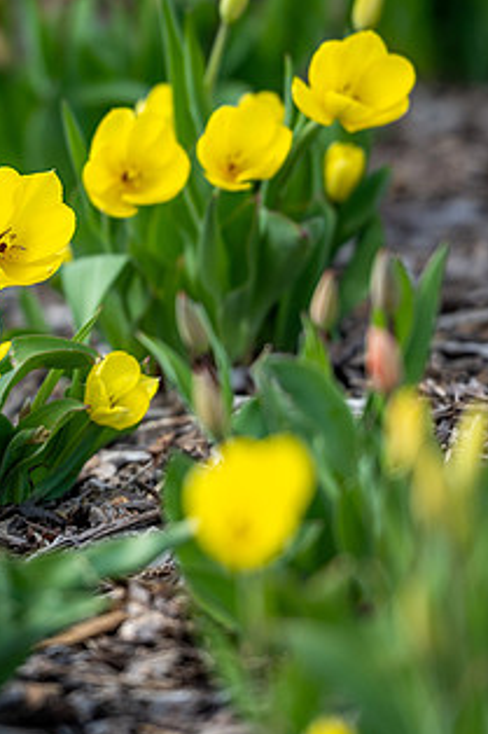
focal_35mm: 469
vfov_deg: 4.4
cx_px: 69
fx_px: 9546
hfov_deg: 2.9
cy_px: 263
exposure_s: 1/800
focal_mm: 200
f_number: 2.8
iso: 64
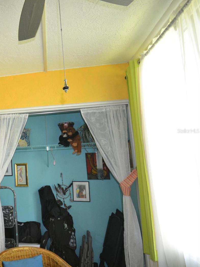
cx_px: -5
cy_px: 131
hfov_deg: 39.5
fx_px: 239
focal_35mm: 31
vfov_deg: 58.4
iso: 1400
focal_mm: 14
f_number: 4
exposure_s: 1/60
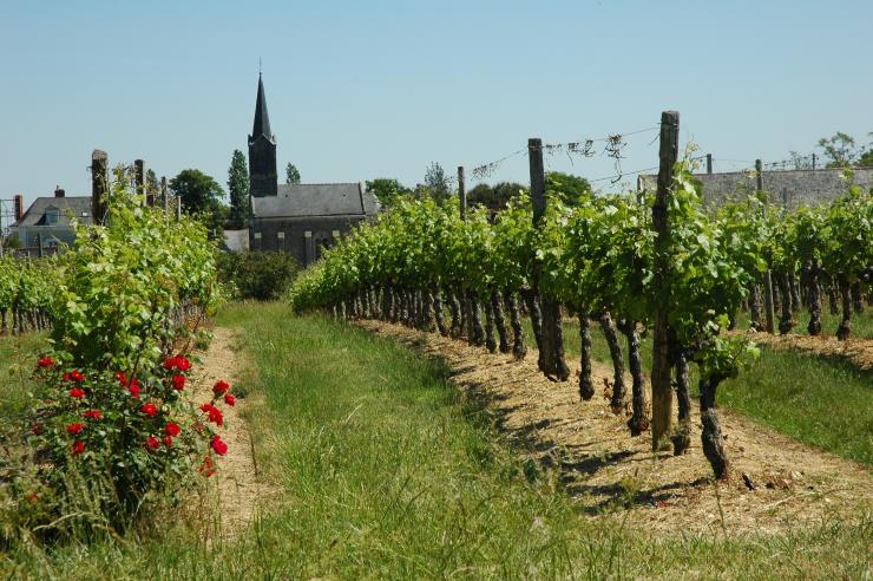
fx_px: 2253
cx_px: 436
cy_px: 290
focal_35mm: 93
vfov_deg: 14.7
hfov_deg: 21.9
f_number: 11
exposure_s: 1/350
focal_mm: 62
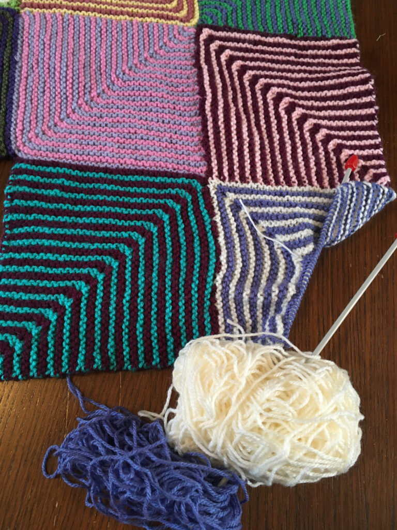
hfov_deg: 48.2
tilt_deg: -69.9
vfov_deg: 61.7
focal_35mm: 29
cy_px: 265
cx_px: 198
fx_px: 443
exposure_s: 1/33
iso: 160
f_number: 2.2
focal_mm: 4.15
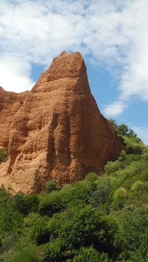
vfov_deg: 34.9
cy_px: 130
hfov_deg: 19.7
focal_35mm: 60
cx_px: 131
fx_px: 418
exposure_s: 1/800
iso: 100
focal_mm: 8.8
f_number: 4
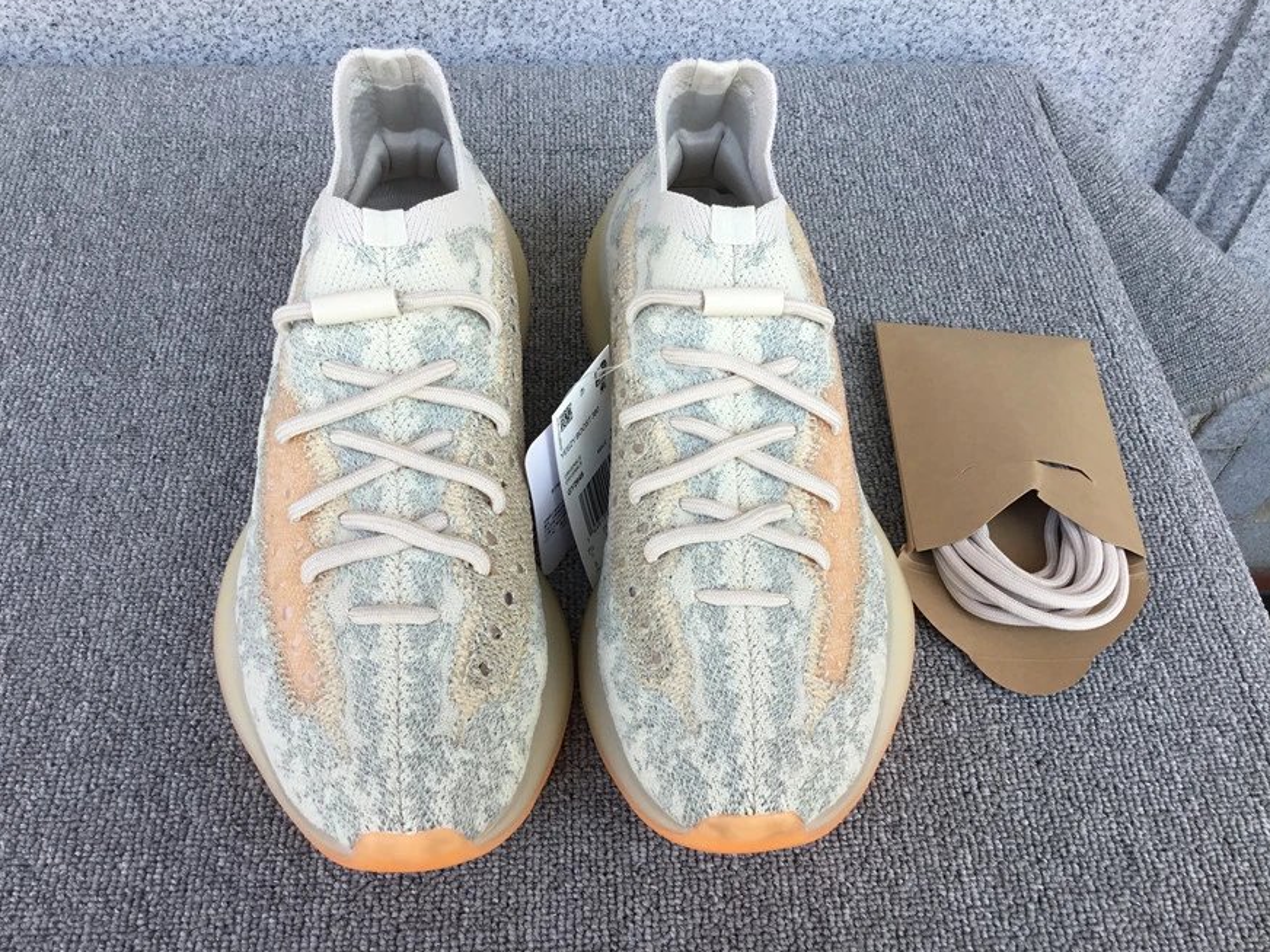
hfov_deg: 56.8
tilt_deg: -53.1
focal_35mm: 32
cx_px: 631
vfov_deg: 44.2
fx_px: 1174
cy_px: 471
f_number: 2.4
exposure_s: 1/204
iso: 25
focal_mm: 3.3
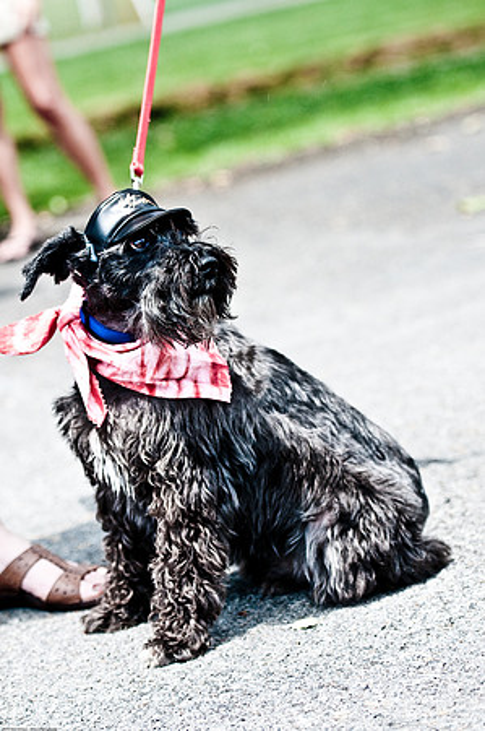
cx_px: 242
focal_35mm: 105
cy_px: 366
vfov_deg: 19.5
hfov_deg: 13.0
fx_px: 2127
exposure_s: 1/1600
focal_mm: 70
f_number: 2.8
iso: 200
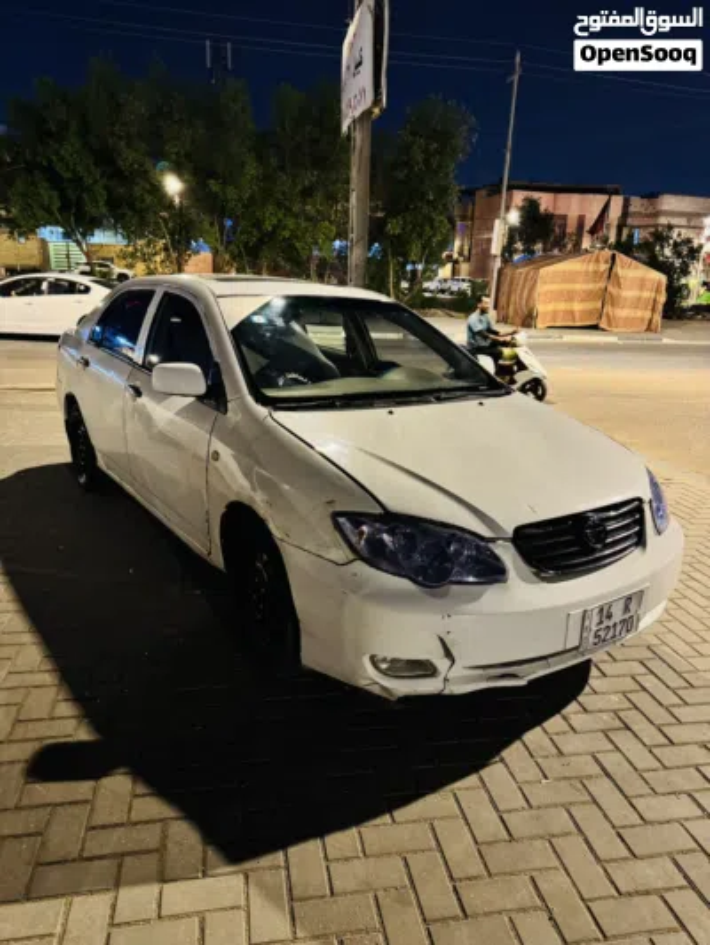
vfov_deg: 71.6
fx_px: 656
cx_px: 355
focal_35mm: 24
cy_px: 472
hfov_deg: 56.8
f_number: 1.78
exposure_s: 1/33
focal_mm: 6.76
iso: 1000
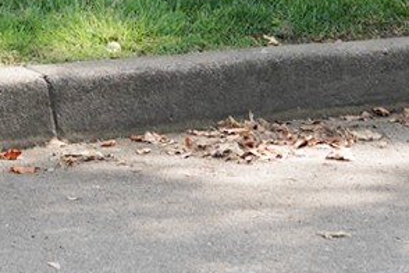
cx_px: -15
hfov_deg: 8.9
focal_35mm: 231
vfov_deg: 5.5
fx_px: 2624
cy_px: -628
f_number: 5.6
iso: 200
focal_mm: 34
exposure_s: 1/100
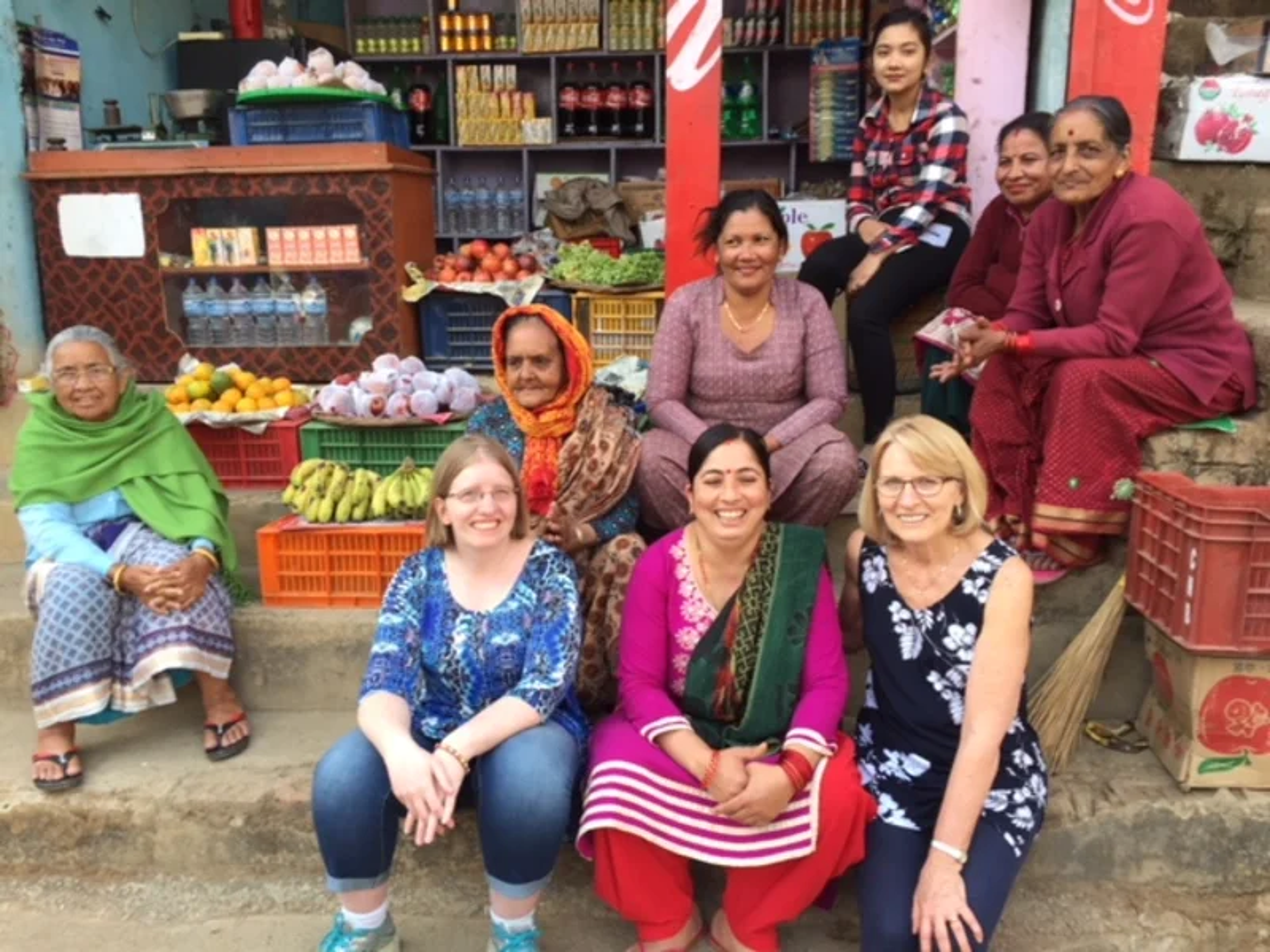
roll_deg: -0.8
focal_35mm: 29
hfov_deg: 61.7
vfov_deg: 48.2
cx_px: 635
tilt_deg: -12.8
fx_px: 1064
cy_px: 476
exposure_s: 1/100
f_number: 2.2
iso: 32
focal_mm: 4.15
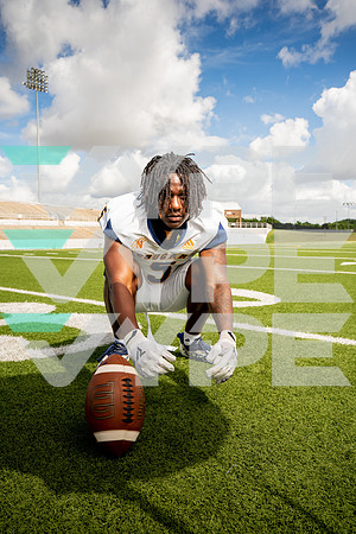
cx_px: 178
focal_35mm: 30
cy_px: 267
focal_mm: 30
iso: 125
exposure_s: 1/250
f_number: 8
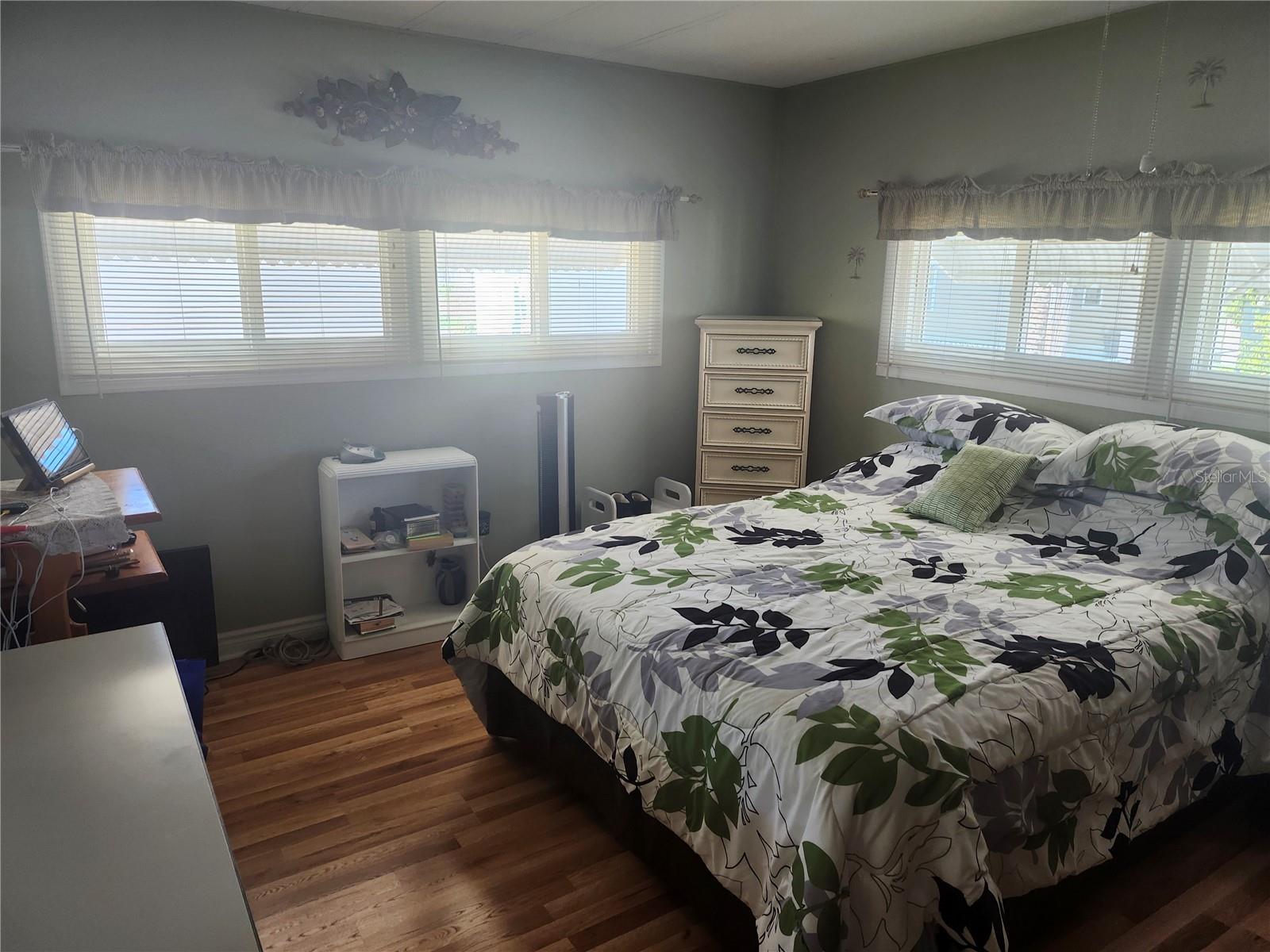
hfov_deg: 73.9
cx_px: 635
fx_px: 844
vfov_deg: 58.9
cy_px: 476
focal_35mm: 23
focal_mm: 5.54
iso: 200
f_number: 1.8
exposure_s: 1/120
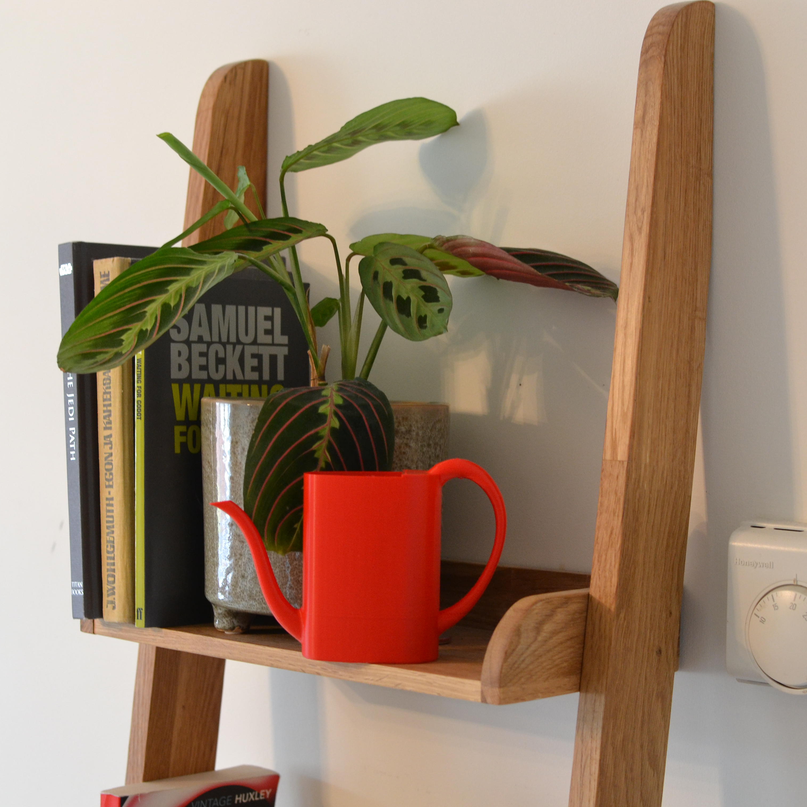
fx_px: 1784
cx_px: 374
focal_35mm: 68
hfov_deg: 25.5
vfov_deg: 25.5
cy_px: 408
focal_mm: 35
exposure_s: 1/20
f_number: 3.5
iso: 800
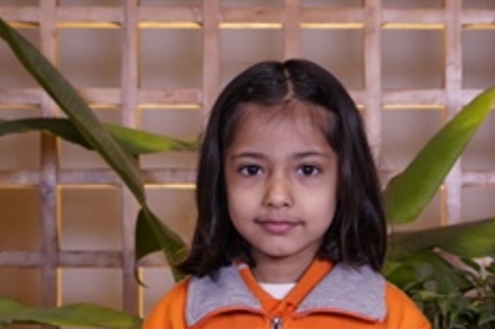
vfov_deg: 11.4
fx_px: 1635
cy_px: 289
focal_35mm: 119
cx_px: 329
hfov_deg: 17.2
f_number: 4.5
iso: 500
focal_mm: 41
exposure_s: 1/125
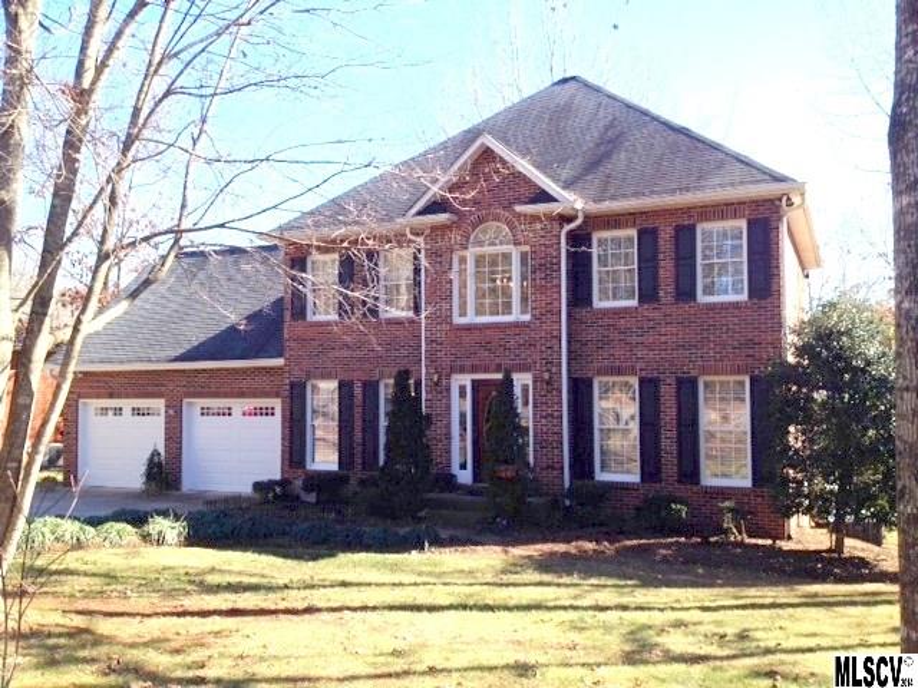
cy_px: 344
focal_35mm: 35
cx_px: 459
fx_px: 928
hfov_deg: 52.6
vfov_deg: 40.7
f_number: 2.4
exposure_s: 1/517
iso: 50
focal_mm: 4.28
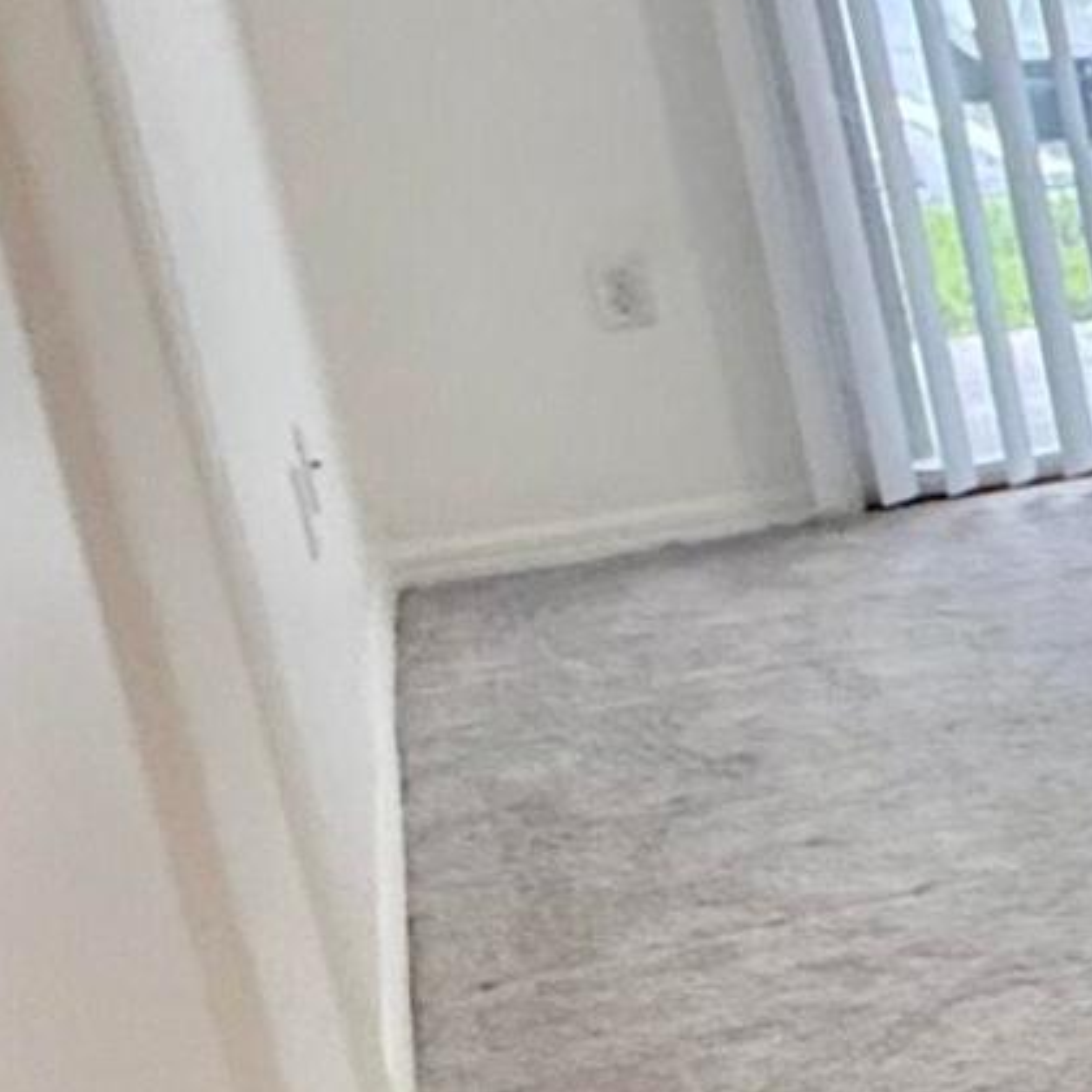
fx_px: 3034
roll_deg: +0.4
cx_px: 3537
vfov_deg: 20.3
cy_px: 310
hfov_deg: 10.5
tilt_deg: -12.2
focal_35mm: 85
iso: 200
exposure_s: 1/60
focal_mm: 2.22
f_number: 2.2
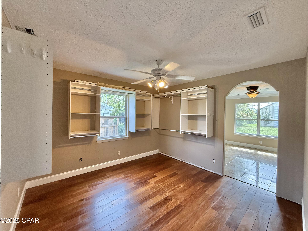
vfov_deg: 85.7
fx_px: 125
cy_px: 116
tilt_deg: +0.0
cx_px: 154
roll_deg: -0.8
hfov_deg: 102.1
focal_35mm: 14
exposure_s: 1/120
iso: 320
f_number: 2.2
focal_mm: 2.22
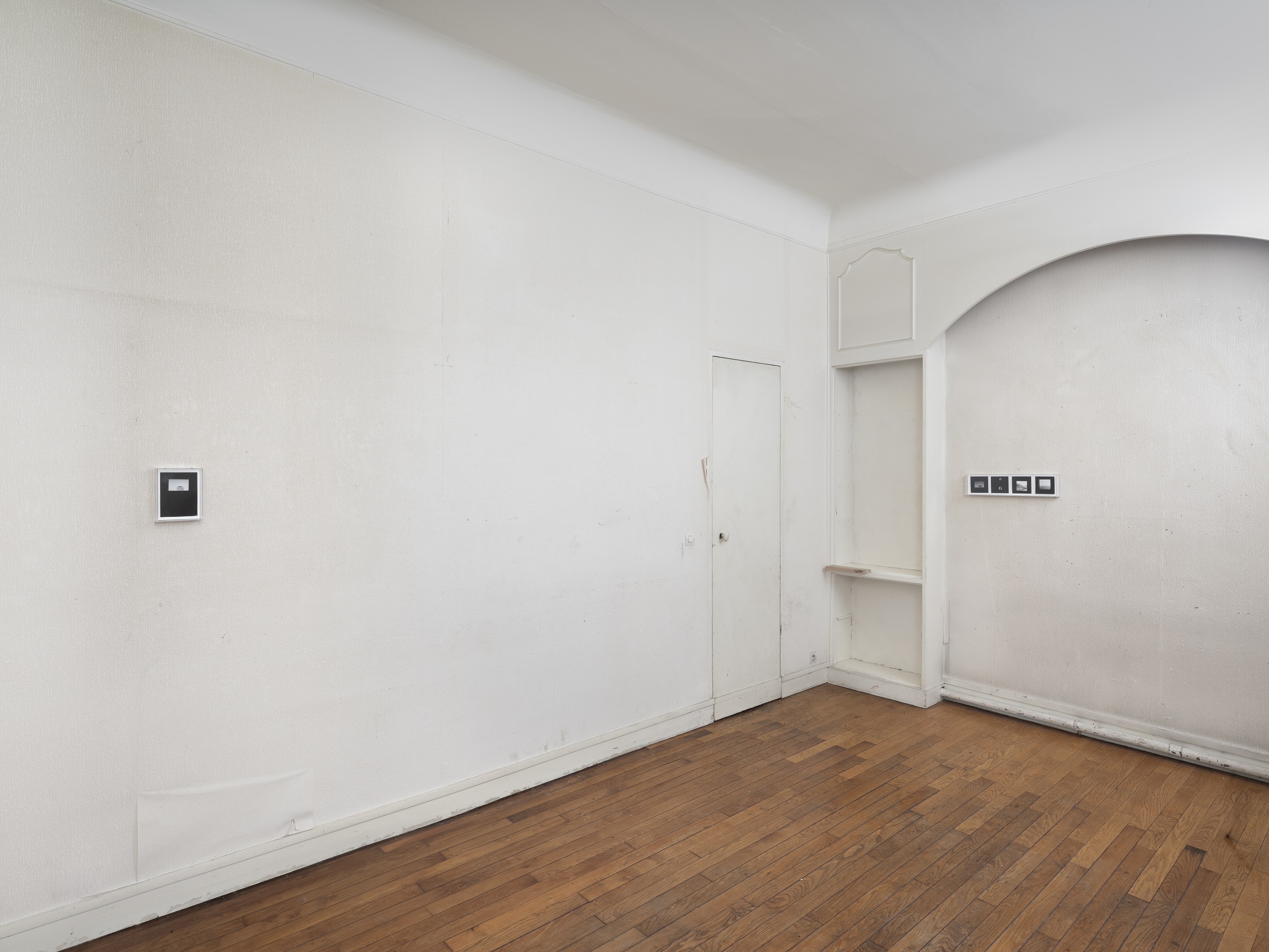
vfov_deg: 71.6
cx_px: 634
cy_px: 476
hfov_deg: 87.8
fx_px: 660
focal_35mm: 18
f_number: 11
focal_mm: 23
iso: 100
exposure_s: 1/125
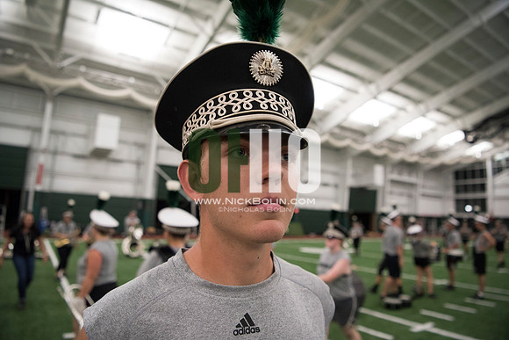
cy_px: 170
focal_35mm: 24
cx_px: 254
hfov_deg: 73.7
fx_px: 339
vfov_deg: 53.2
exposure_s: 1/250
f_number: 3.2
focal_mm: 24
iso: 3200
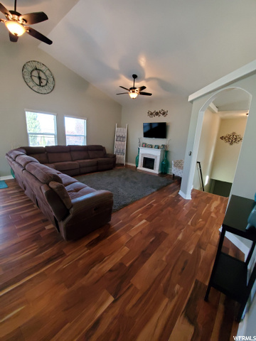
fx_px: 128
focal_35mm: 13
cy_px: 170
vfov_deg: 106.2
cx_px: 128
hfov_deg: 89.9
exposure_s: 1/29
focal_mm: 1.8
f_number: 2.2
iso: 500
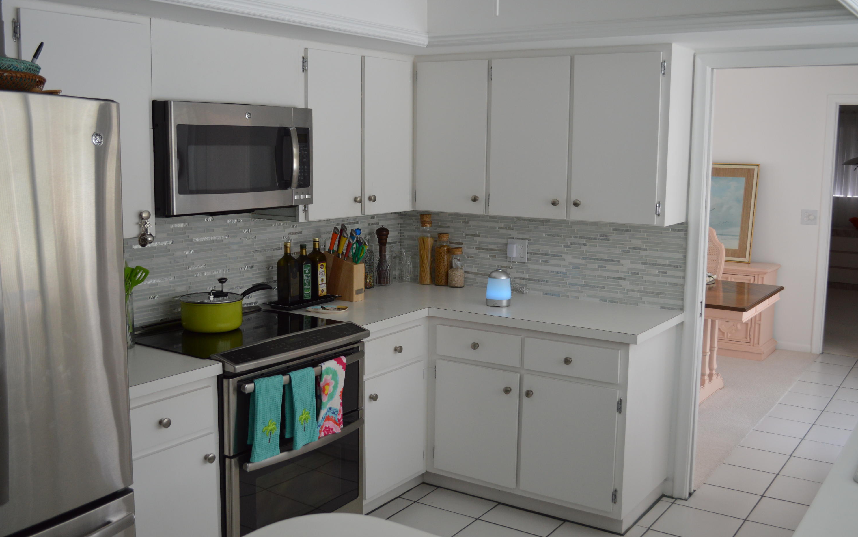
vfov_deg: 34.4
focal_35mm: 37
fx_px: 865
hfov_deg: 52.7
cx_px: 431
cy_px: 256
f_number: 4
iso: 400
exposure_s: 1/60
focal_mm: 24
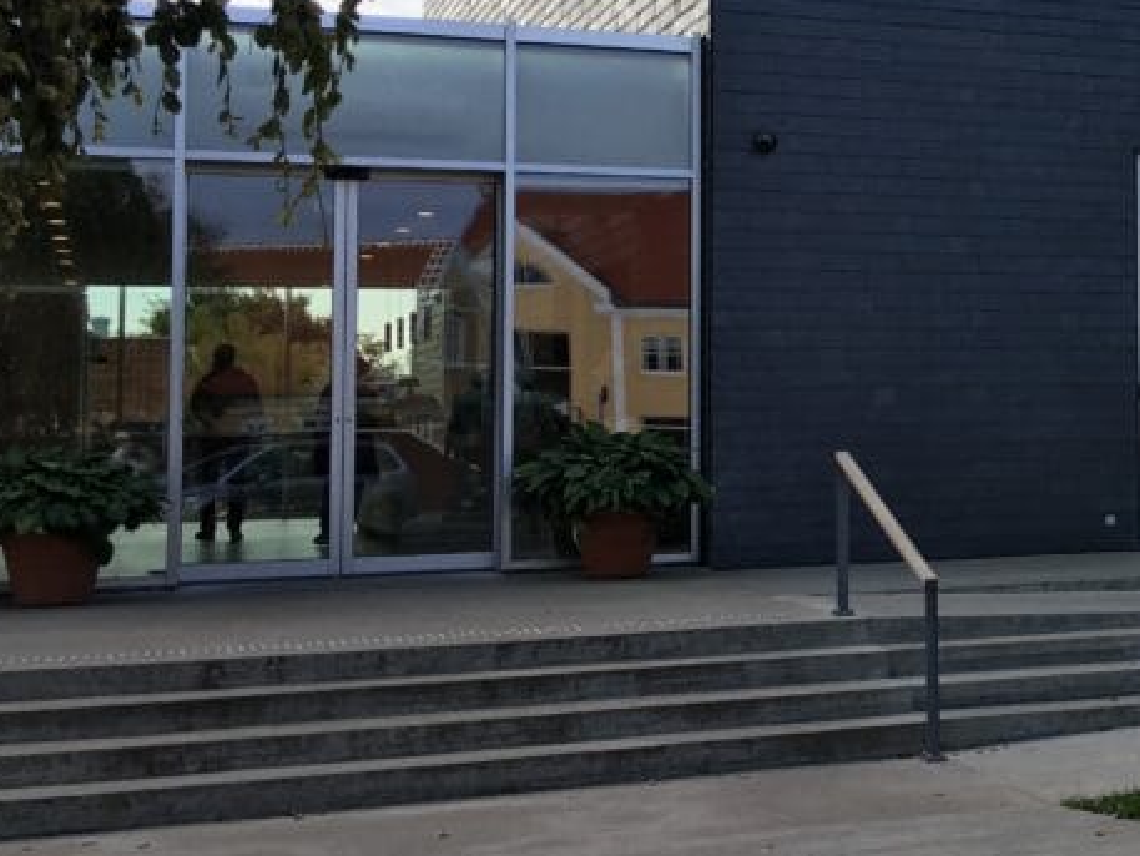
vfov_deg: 22.5
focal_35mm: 65
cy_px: 275
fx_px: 2141
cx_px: 1260
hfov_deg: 27.3
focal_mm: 4.15
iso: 25
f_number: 2.2
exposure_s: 1/827
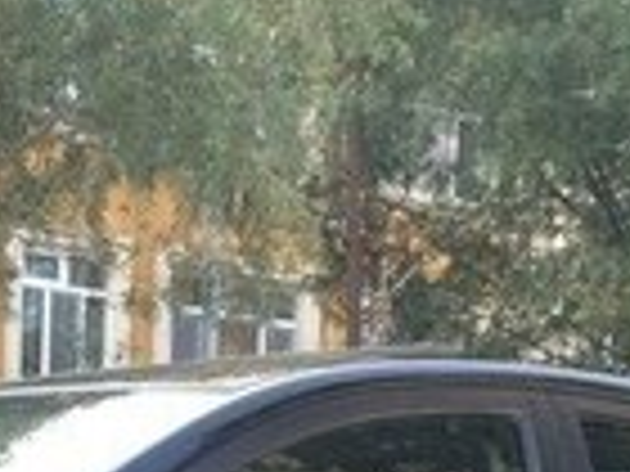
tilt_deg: -5.0
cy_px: 960
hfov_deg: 14.2
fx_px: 2493
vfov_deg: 10.0
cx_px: 18
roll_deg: -3.1
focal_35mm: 137
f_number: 2.2
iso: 32
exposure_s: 1/121
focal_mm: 4.15
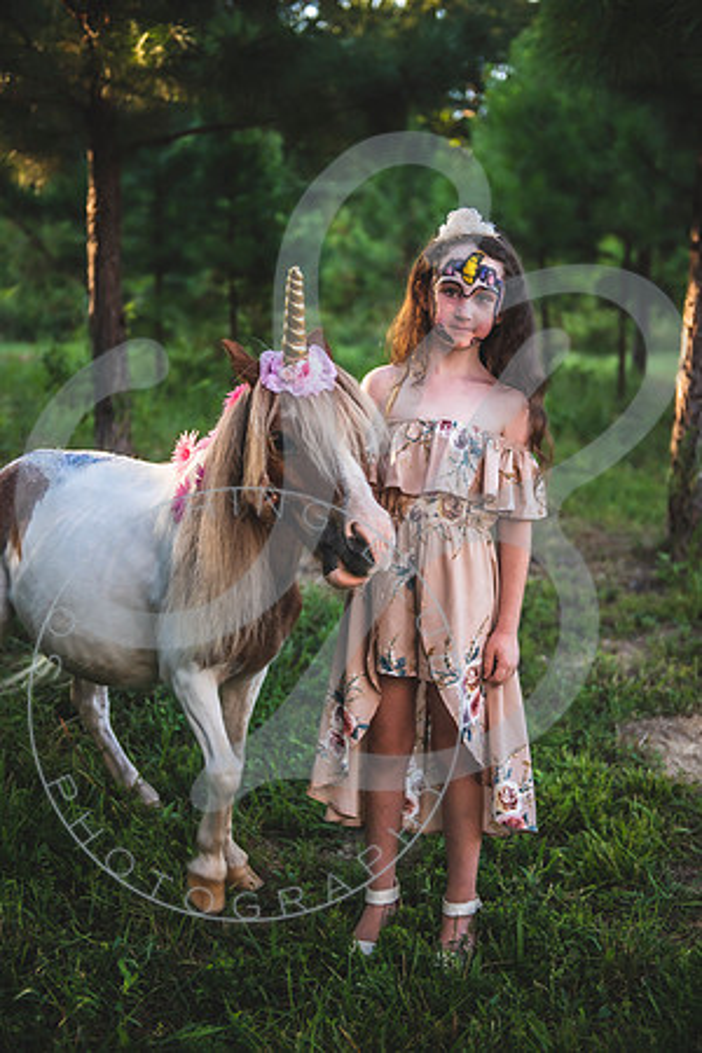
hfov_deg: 28.1
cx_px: 351
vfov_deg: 41.1
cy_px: 526
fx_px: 1404
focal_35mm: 48
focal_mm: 48
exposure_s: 1/160
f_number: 2.8
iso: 100
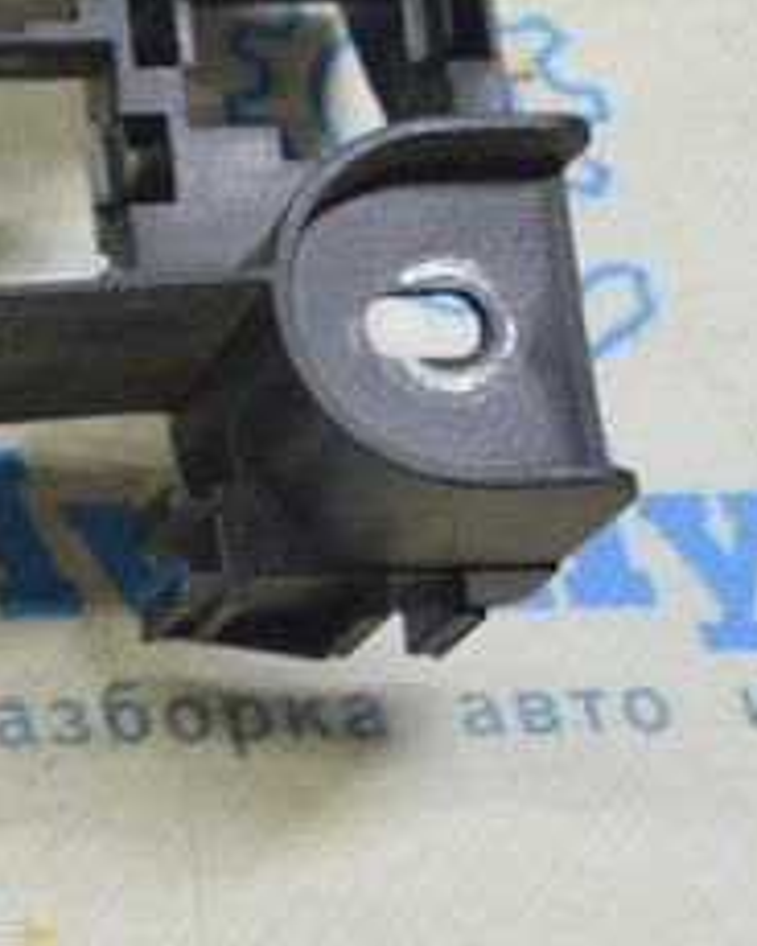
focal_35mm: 150
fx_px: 4201
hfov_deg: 8.9
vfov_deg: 12.8
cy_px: 179
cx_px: -1325
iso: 400
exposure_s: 1/20
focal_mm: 24
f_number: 5.6
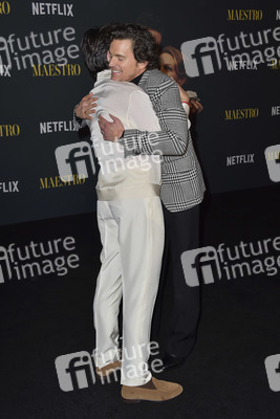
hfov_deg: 31.9
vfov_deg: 46.4
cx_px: 140
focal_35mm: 42
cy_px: 210
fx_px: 490
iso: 320
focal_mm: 42
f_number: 6.3
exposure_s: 1/250
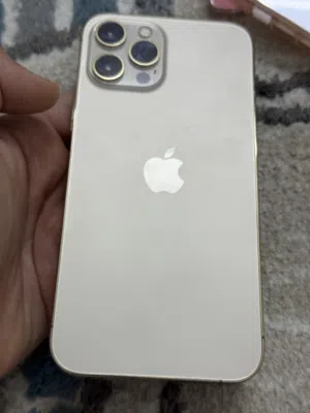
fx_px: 573
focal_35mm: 48
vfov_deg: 39.7
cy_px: 206
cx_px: 155
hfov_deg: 30.3
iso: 100
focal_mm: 6.76
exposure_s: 1/50
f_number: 1.78
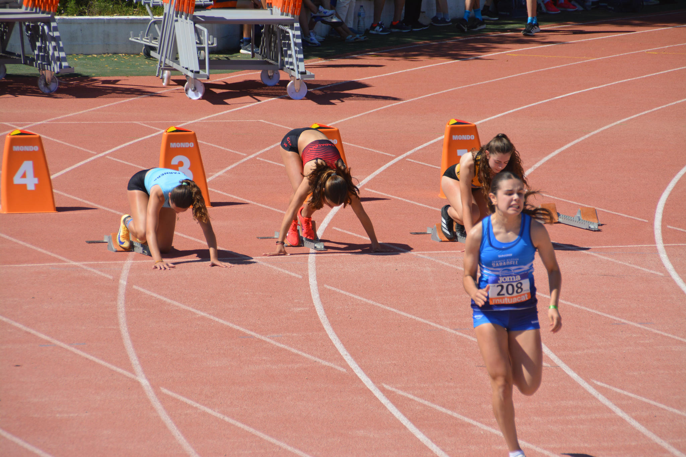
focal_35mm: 300
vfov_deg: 4.6
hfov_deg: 6.9
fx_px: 5716
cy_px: 228
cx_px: 343
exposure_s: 1/1600
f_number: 7.1
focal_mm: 200
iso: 400
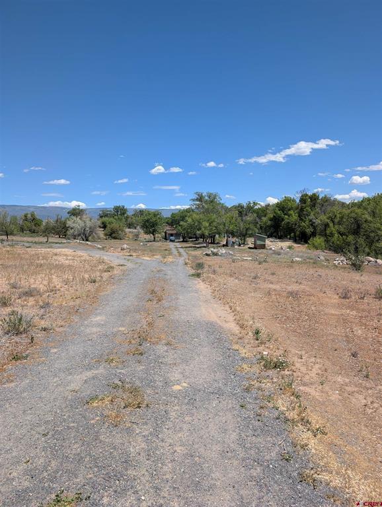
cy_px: 254
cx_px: 191
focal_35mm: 24
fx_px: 352
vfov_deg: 71.5
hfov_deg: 56.9
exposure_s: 1/1151
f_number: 1.68
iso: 19
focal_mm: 6.9
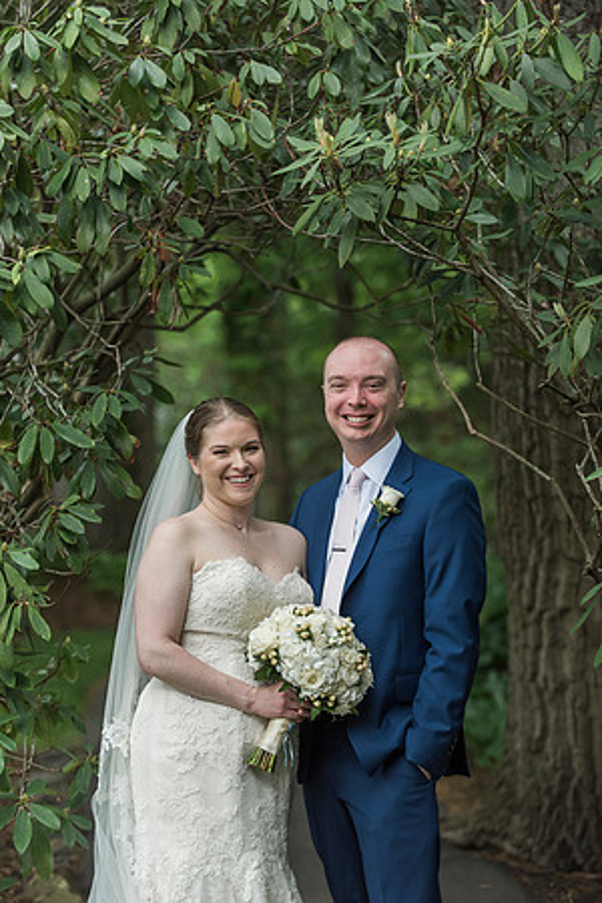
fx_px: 2458
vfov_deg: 20.8
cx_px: 301
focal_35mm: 98
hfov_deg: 14.0
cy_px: 452
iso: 500
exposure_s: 1/800
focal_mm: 98
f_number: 2.8
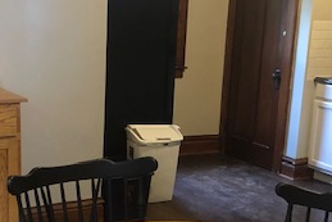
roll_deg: -2.7
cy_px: 163
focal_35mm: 72
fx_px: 664
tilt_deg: -13.0
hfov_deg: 28.1
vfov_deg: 18.8
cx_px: 167
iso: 80
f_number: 1.8
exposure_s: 1/15
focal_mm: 3.99
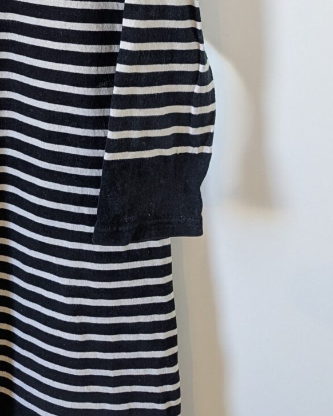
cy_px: -26
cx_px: -32
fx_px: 813
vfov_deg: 26.7
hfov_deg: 21.9
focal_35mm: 66
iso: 186
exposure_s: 1/23.8
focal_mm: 6.81
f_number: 1.85
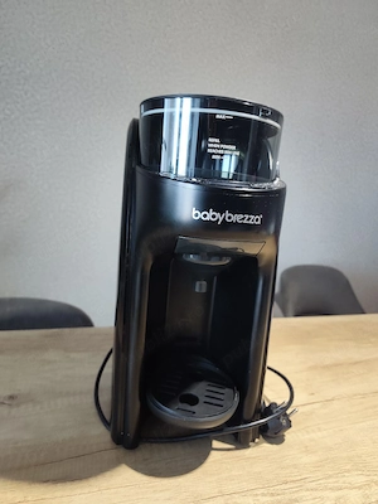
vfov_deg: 73.9
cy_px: 252
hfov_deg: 58.9
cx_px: 189
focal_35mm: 23
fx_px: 335
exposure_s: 1/33.3
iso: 500
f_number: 1.7
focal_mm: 6.07
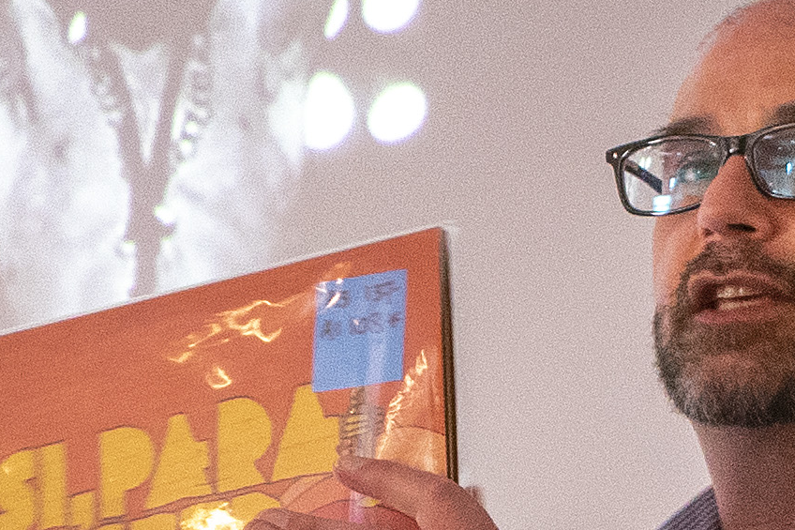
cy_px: 568
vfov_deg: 5.0
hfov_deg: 7.5
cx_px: 380
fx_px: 6093
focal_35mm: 276
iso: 500
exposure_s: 1/50
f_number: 4
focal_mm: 26
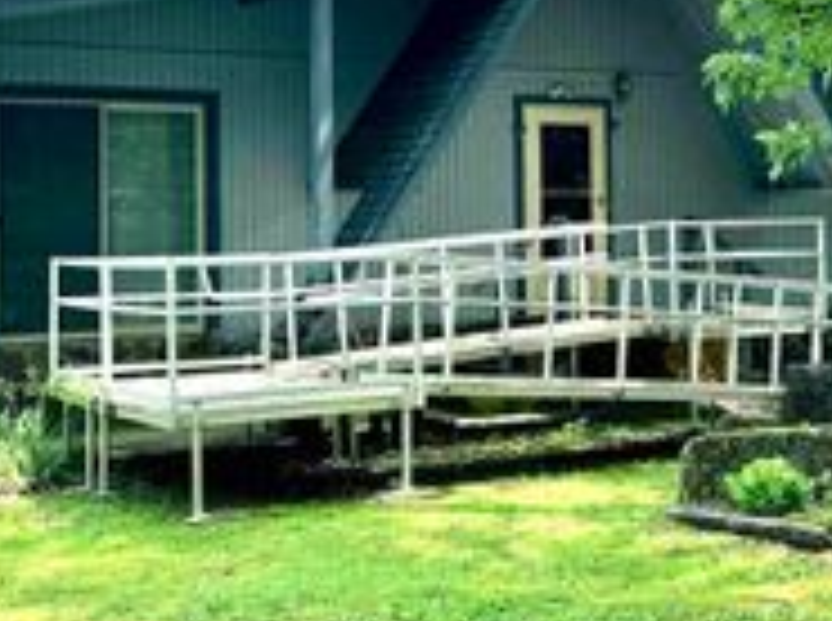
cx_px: 567
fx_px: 1559
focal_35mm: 65
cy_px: 160
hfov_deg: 29.6
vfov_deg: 22.3
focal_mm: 6.76
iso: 100
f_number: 1.78
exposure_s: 1/2525
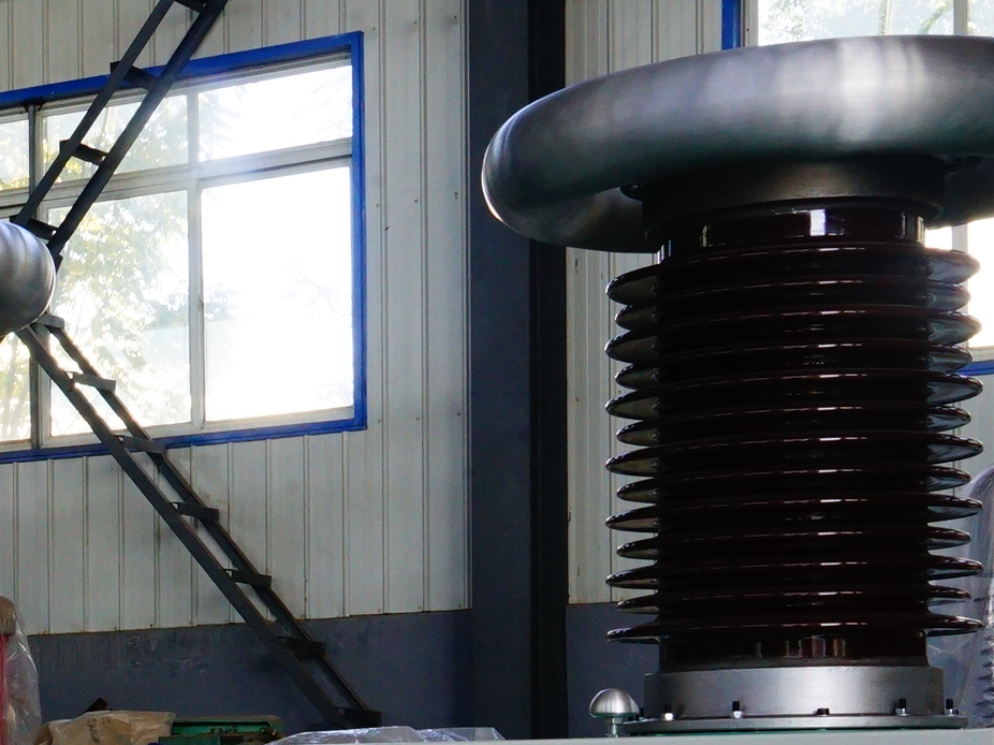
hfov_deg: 17.8
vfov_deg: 14.0
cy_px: 833
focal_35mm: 103
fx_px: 2957
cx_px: -308
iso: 1000
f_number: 20
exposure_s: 1/20
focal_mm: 33
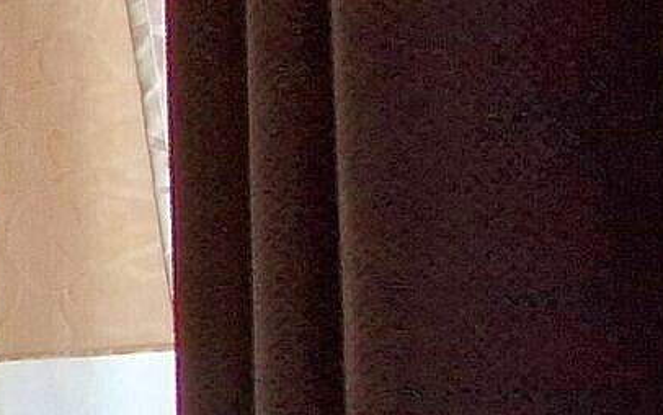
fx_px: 1717
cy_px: 433
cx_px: -1288
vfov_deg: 13.5
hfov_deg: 11.8
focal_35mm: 95
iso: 50
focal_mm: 2.2
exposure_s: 1/294
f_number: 2.2
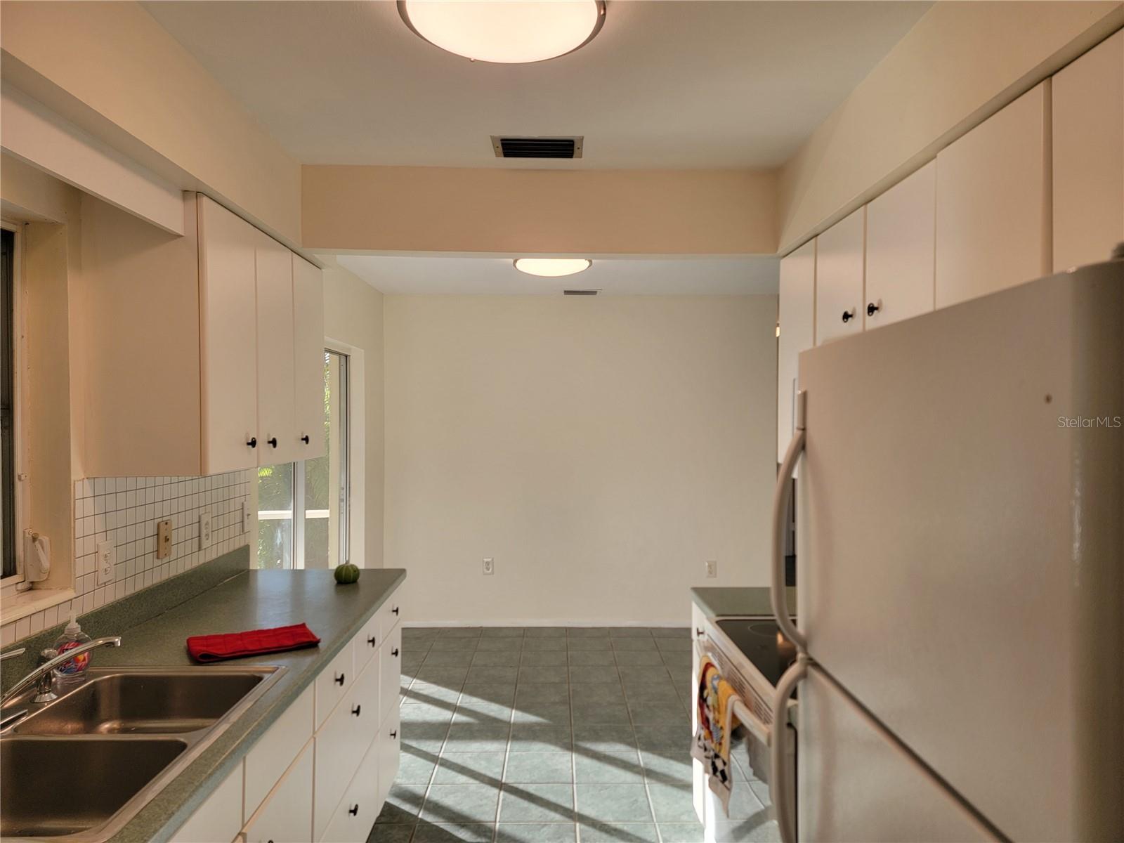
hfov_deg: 71.6
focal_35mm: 24
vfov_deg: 56.8
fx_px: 779
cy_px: 422
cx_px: 562
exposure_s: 1/120
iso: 40
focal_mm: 6.7
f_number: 1.8
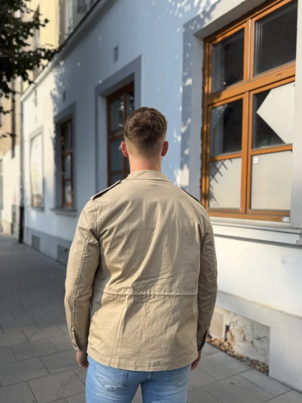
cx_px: 140
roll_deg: -0.7
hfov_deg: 48.2
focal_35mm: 29
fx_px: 337
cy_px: 219
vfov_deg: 61.6
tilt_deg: -3.4
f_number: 1.78
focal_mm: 6.76
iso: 80
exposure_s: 1/1901
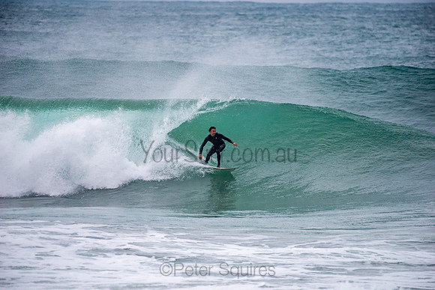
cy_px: 145
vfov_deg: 2.8
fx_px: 6043
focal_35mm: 500
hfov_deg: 4.1
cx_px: 218
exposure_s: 1/1250
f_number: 5.6
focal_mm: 500
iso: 800
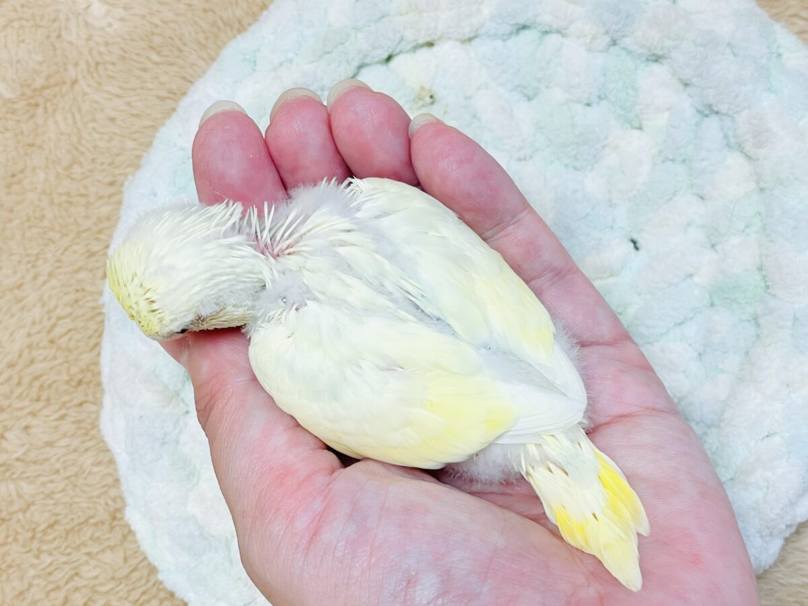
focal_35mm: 52
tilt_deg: -74.3
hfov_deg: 36.8
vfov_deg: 28.0
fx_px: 1214
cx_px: 404
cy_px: 303
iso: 64
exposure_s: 1/116
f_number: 2
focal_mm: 6
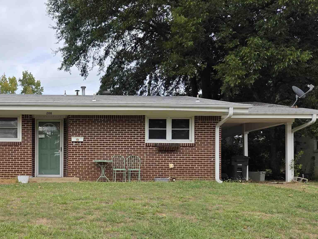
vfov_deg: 31.1
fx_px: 423
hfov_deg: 39.0
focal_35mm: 46
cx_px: 47
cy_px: 169
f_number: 1.8
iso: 80
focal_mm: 5.4
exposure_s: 1/2470
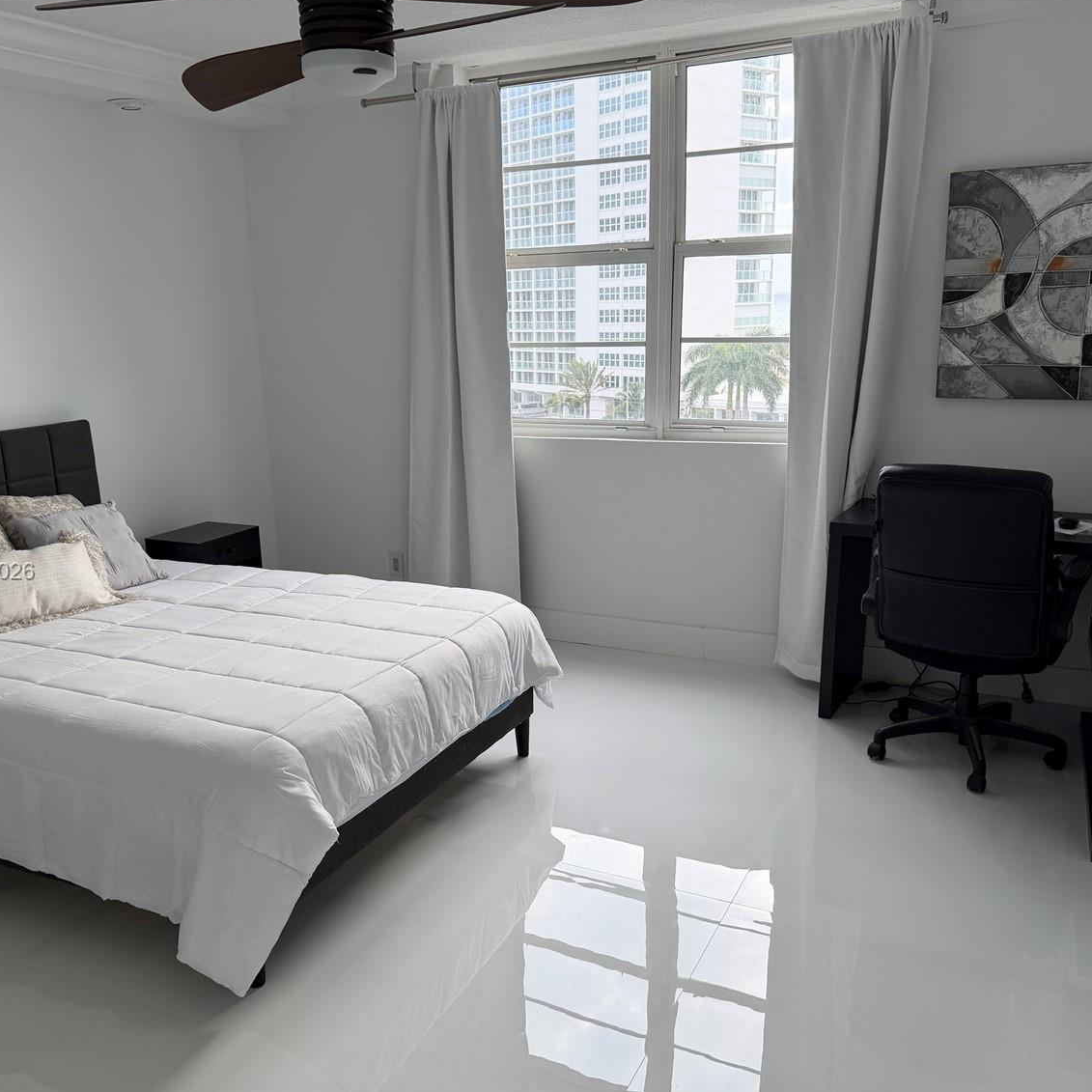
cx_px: 506
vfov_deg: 54.0
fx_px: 1071
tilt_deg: -14.9
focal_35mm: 30
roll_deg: +1.6
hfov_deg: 54.0
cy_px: 573
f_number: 1.78
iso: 100
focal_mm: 6.76
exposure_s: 1/350
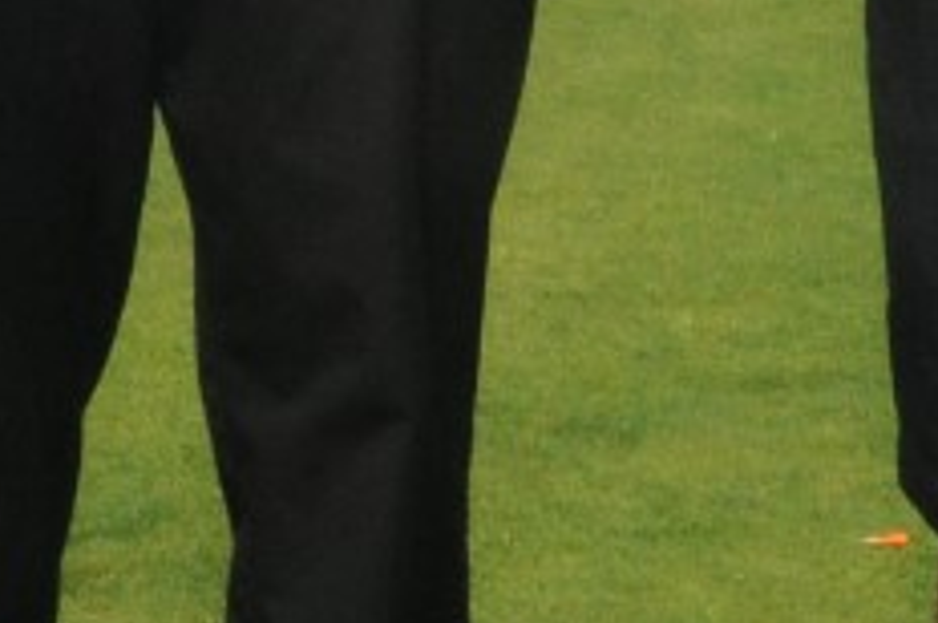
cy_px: -376
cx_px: -336
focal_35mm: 262
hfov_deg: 7.7
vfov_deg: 5.2
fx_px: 6830
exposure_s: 1/250
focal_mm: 25
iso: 500
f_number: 22
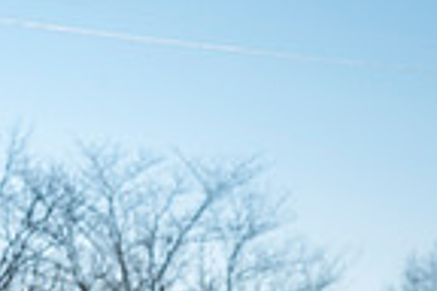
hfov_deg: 9.9
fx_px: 2403
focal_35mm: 198
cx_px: -325
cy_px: 526
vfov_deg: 6.8
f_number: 7.1
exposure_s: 1/640
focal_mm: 49
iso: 400
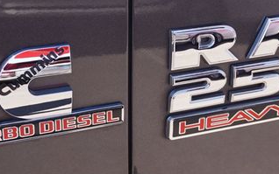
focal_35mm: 83
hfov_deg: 24.9
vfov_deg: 15.7
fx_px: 632
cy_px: 59
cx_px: 171
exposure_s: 1/160
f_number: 4.5
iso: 100
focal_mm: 27
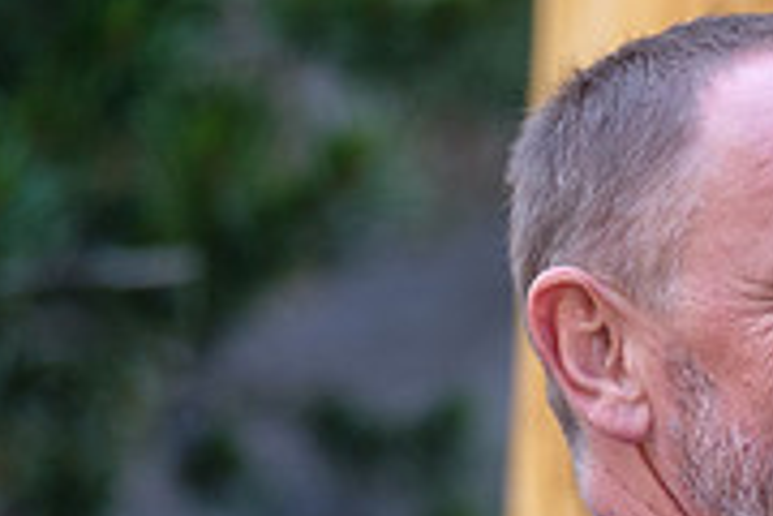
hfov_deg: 3.2
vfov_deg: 2.1
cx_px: 910
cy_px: 402
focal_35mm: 650
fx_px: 13956
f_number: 2.8
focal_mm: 134.4
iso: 800
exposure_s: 1/160
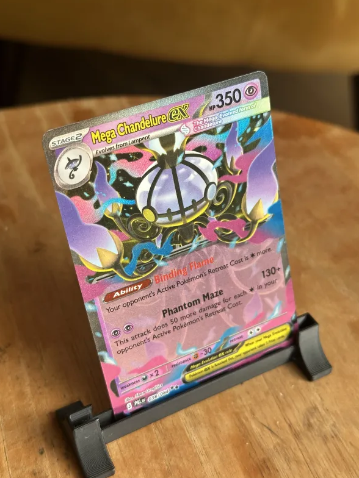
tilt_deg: -43.2
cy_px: 237
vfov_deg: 38.9
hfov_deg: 29.7
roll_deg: -4.4
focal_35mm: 49
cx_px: 180
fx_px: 678
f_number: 1.78
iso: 64
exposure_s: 1/121
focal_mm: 6.86
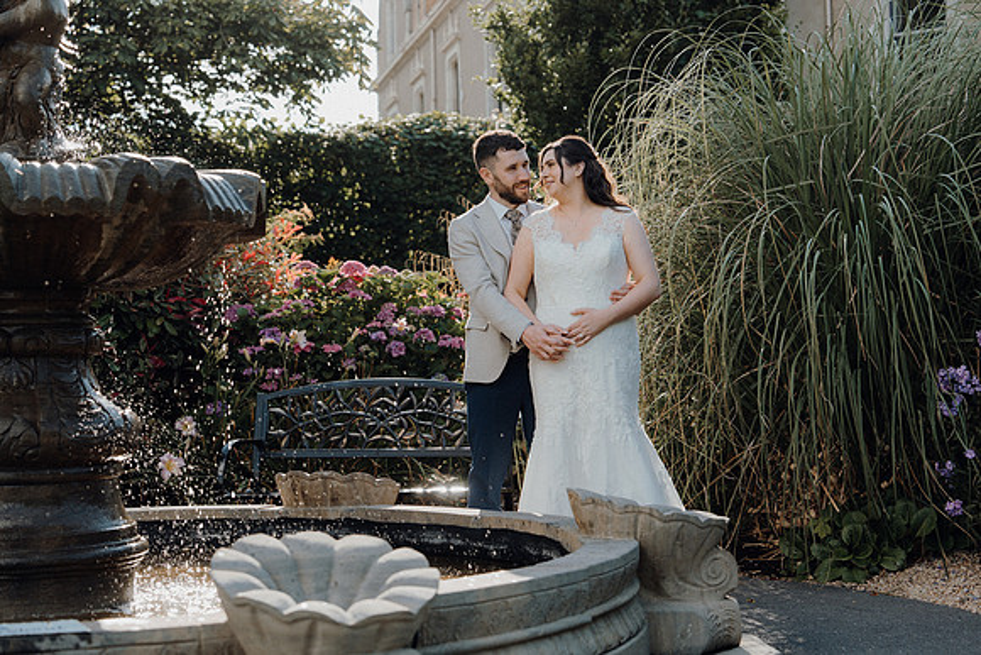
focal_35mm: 63
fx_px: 1717
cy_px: 328
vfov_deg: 21.6
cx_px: 490
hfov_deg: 31.9
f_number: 3.5
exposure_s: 1/500
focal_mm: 63
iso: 160
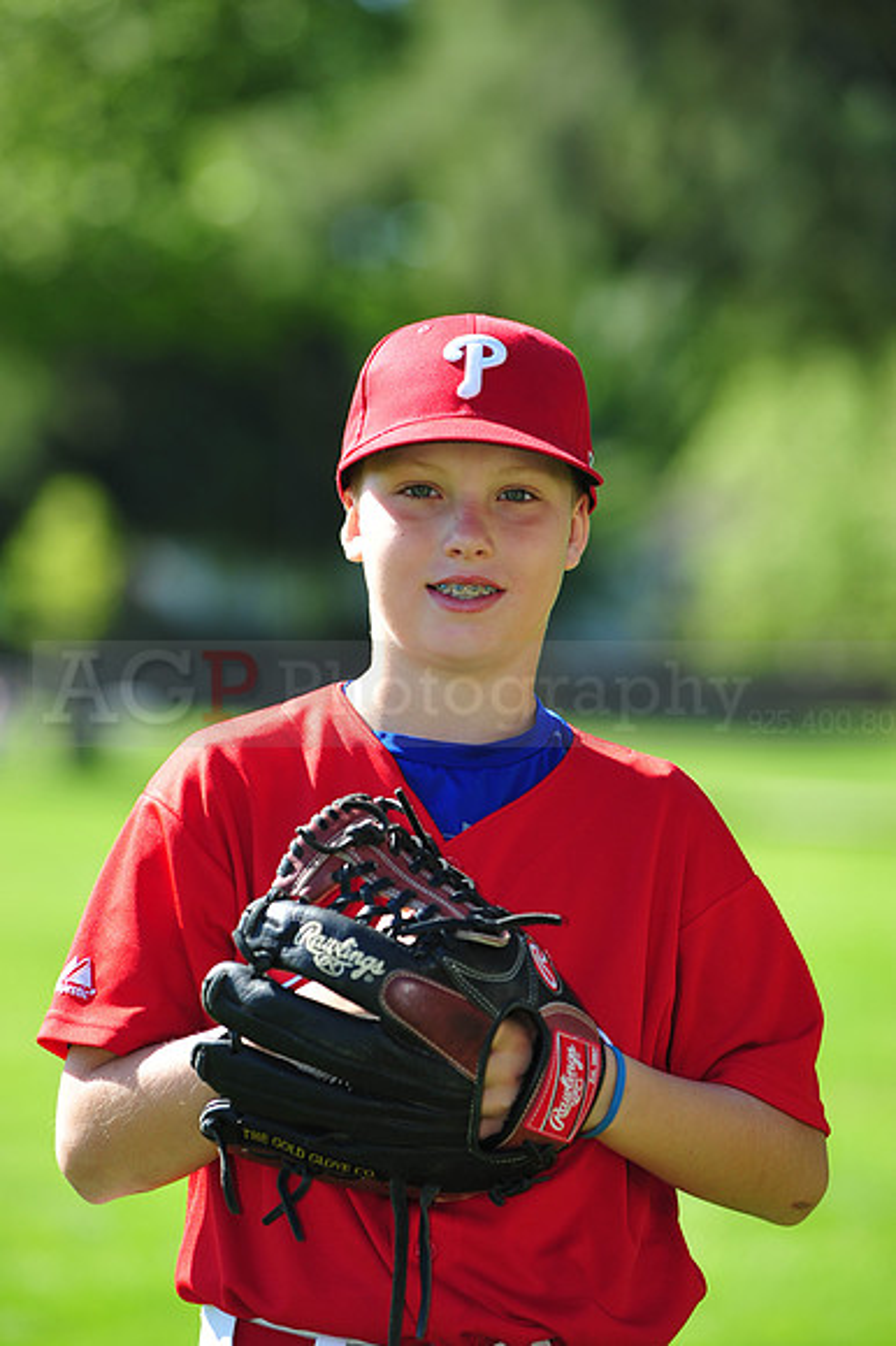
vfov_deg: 10.3
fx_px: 7475
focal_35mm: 200
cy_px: 673
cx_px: 448
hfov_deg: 6.9
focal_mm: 200
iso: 200
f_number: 5
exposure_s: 1/400
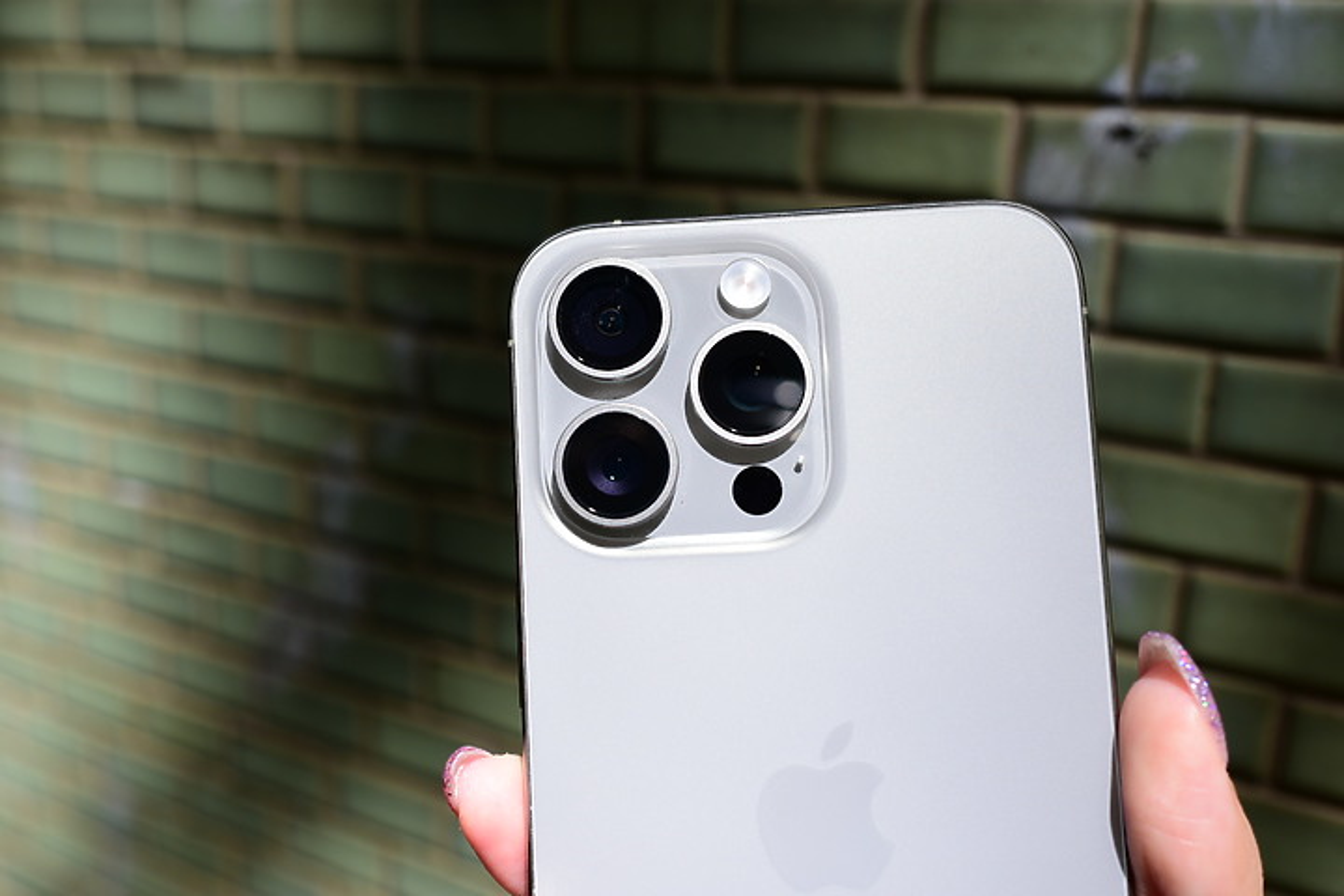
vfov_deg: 37.9
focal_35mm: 35
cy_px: 448
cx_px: 672
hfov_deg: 54.4
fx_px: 1307
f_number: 5
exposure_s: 1/250
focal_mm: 35
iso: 110
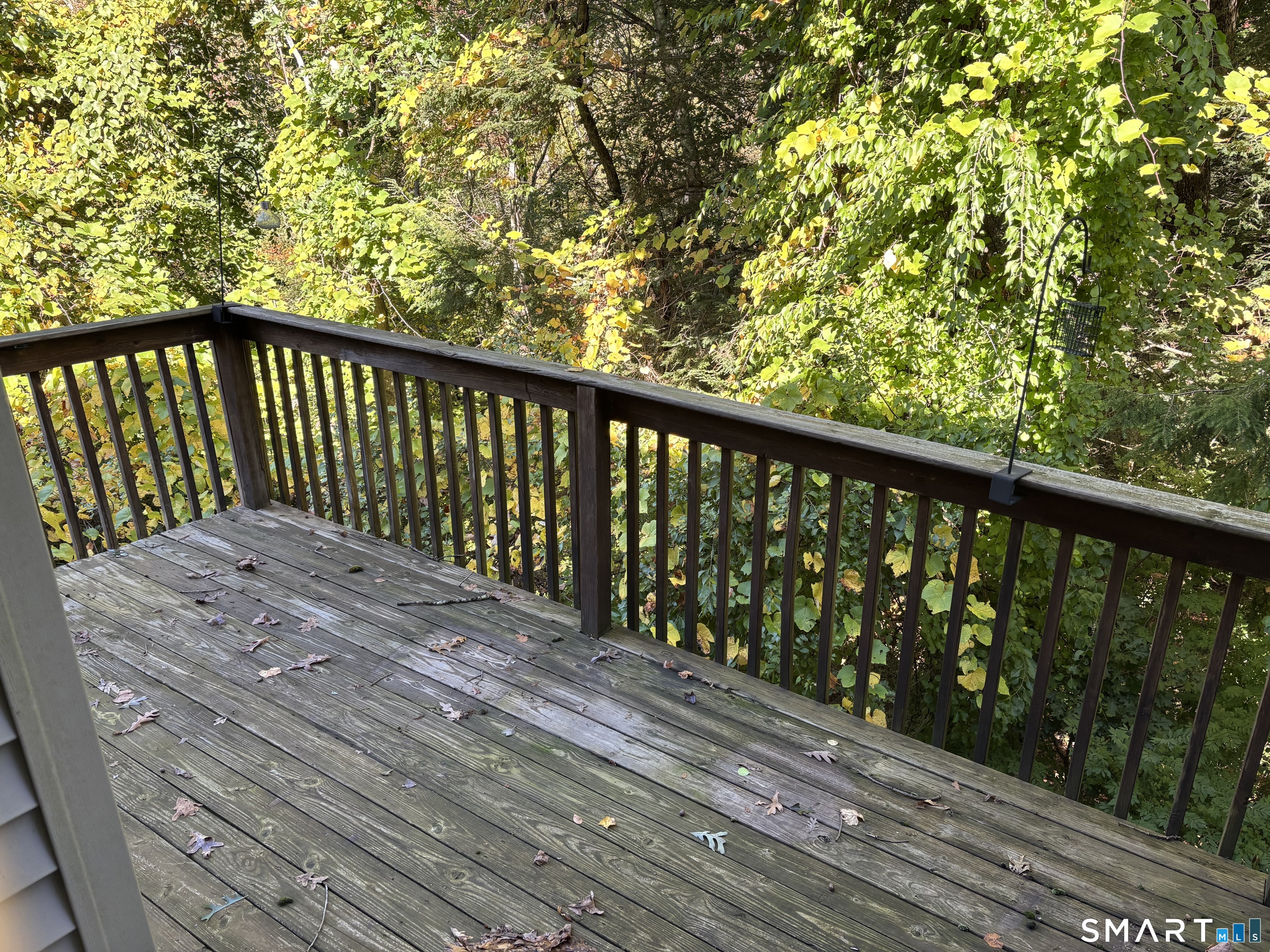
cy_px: 476
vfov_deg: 53.1
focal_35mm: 26
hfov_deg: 67.3
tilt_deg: -21.8
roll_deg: +0.4
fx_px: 954
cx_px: 635
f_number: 1.6
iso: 40
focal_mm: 5.96
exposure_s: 1/152
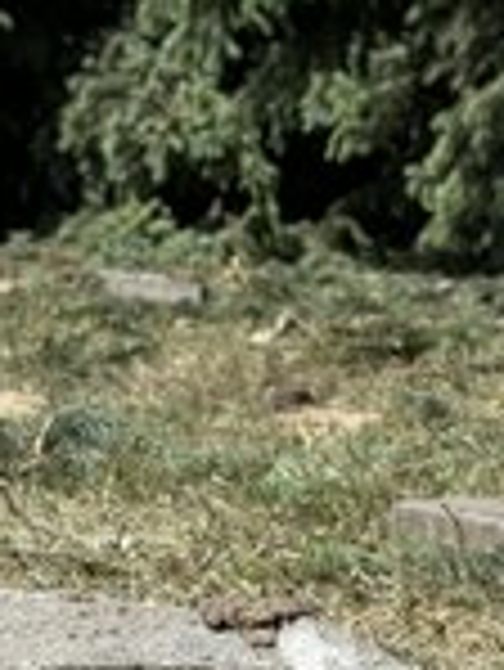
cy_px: 634
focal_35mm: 129
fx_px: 2501
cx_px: 495
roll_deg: -0.7
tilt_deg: -9.0
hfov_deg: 11.4
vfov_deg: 15.1
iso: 64
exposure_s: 1/3610
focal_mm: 6.76
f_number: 1.78
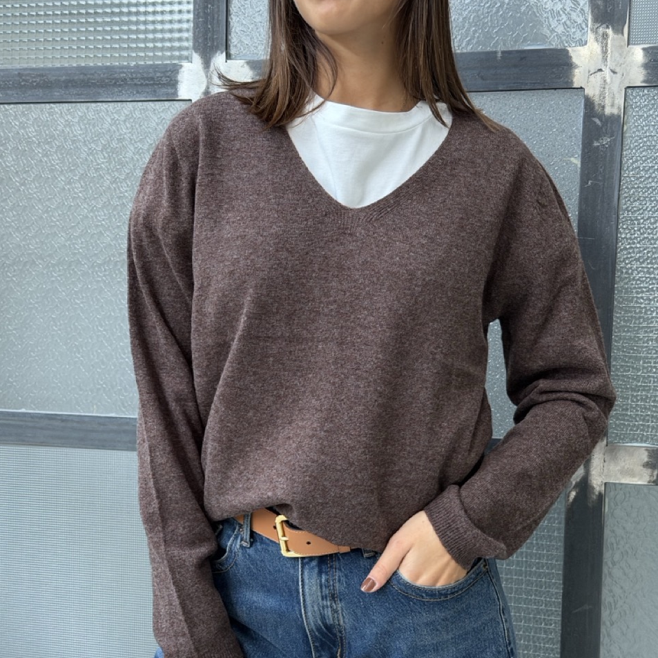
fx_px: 1226
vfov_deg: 29.9
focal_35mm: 57
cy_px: 404
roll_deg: -0.7
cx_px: 328
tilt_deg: -4.9
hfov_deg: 30.0
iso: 320
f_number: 1.78
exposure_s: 1/40
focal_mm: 6.76
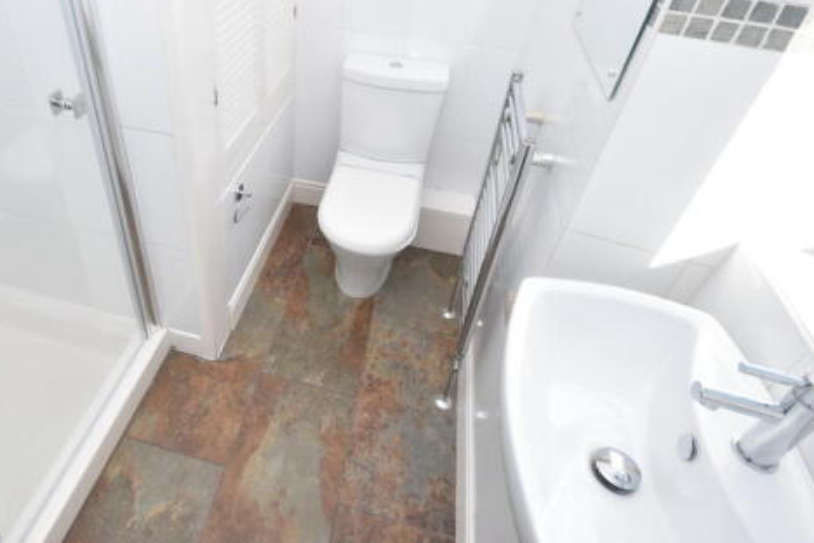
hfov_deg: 79.4
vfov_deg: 58.2
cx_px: 295
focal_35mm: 21
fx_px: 475
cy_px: 184
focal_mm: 10
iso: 250
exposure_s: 1/250
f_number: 5.6
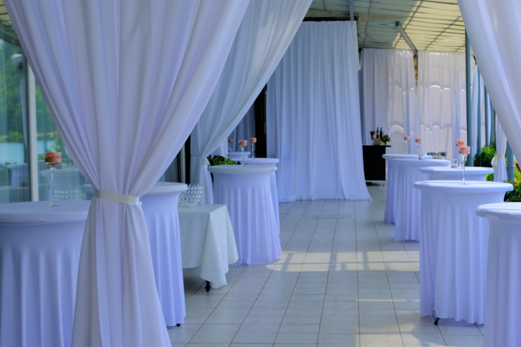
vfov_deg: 24.6
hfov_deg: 36.0
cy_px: 147
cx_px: 333
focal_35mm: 55
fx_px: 796
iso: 400
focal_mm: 19.6
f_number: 5.6
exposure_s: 1/680
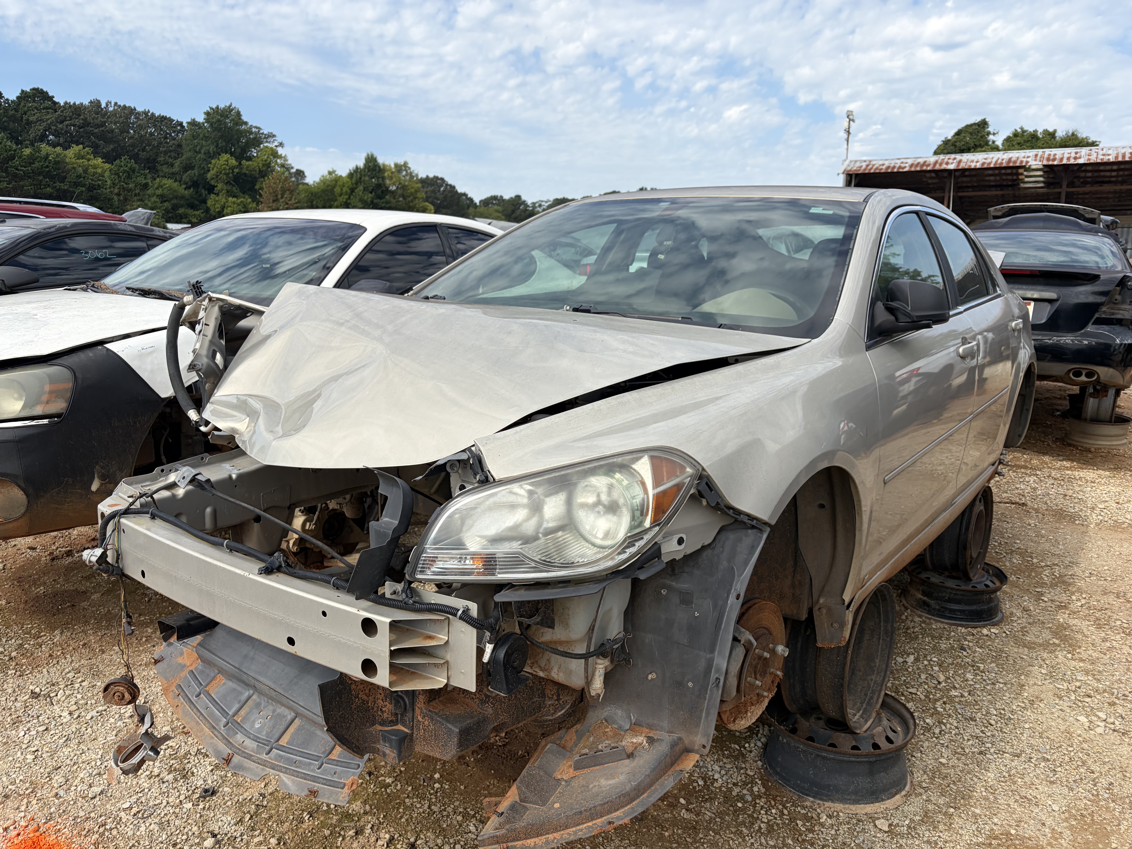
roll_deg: +0.2
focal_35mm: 26
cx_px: 566
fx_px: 850
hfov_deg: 67.3
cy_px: 424
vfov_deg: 53.1
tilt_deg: -9.9
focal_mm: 5.96
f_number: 1.6
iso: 50
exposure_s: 1/2747
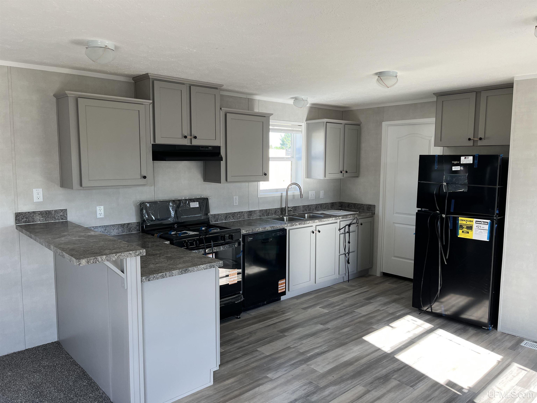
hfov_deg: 67.3
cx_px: 268
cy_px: 202
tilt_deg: -6.8
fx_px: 403
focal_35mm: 26
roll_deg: -0.4
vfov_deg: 53.1
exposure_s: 1/122
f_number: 1.6
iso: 64
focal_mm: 5.1
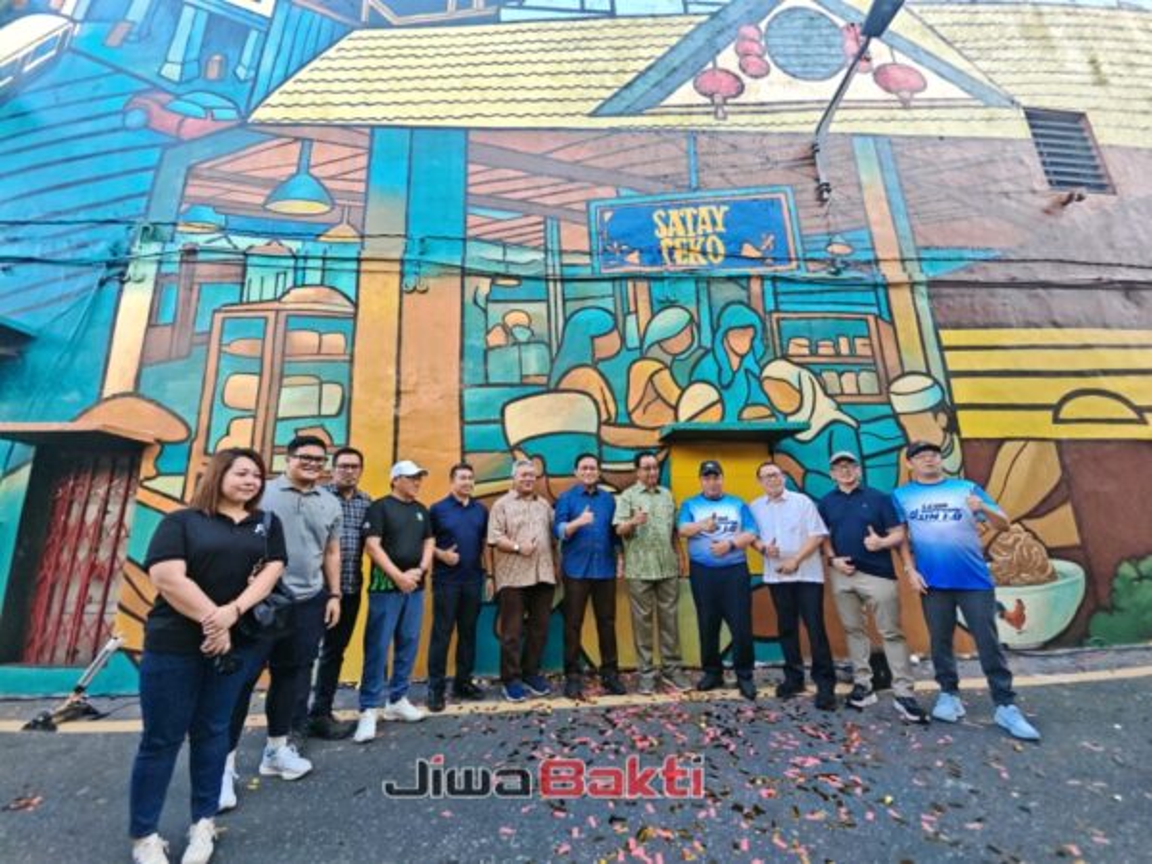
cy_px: 432
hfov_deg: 110.5
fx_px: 399
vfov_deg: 94.5
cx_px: 576
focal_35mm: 12
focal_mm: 1.82
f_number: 2
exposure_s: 1/100
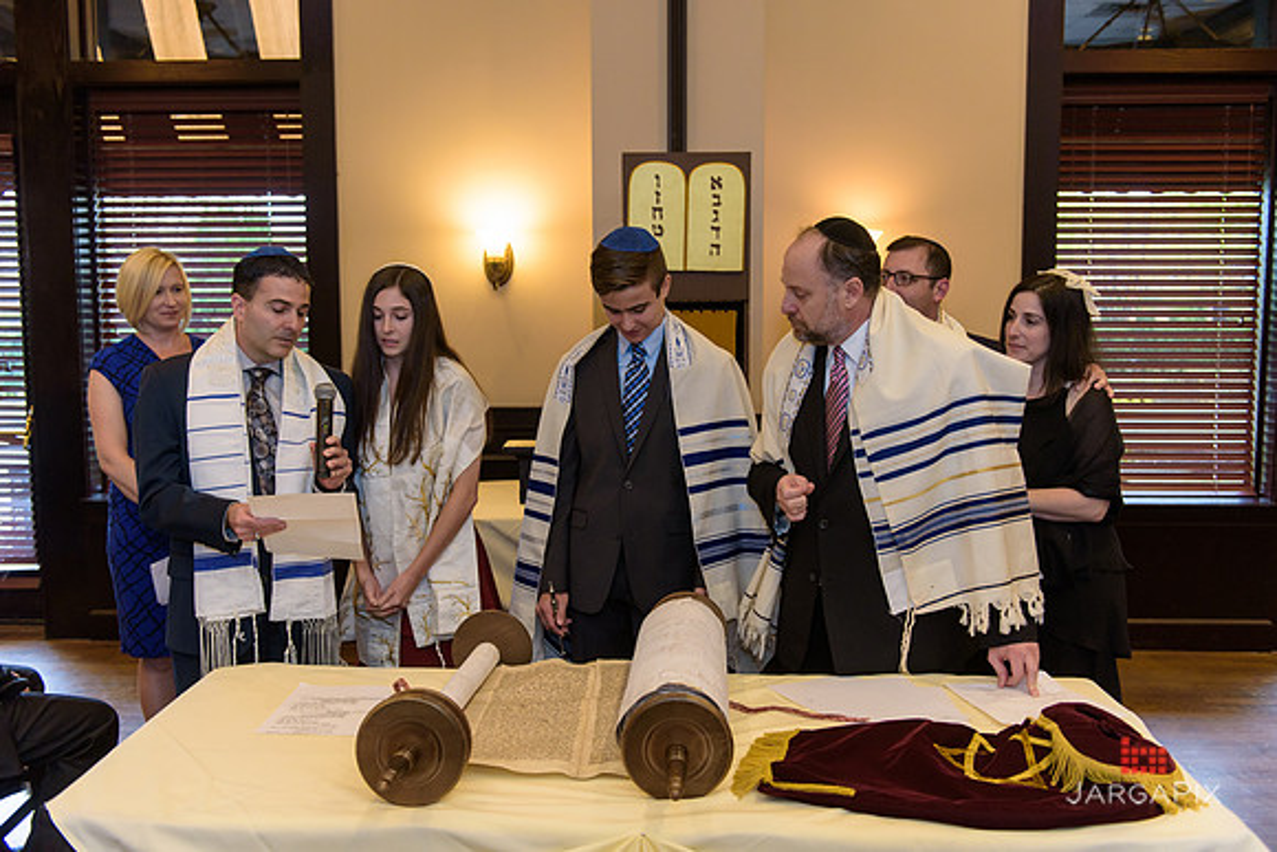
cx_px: 638
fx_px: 1242
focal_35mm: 35
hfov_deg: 54.4
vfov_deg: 37.9
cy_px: 426
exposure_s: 1/125
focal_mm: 35
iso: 1250
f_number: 3.2
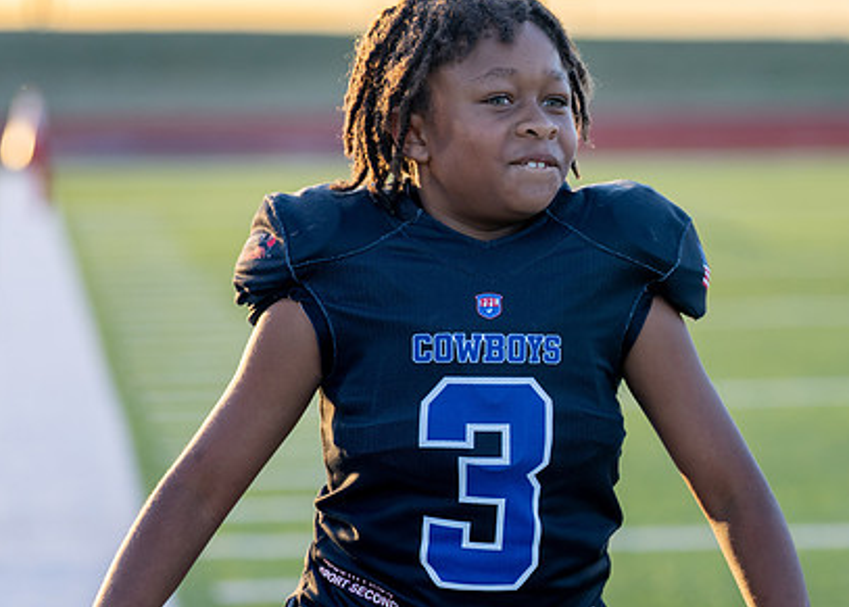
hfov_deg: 11.3
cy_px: 280
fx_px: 4269
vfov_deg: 8.1
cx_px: 538
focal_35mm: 177
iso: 320
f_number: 2.8
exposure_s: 1/640
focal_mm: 112
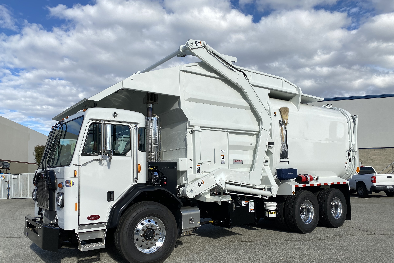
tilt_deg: +5.8
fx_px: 306
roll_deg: +2.3
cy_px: 147
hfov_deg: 65.5
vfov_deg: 46.3
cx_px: 191
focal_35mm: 28
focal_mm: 4.25
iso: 32
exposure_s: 1/3861
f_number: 1.8
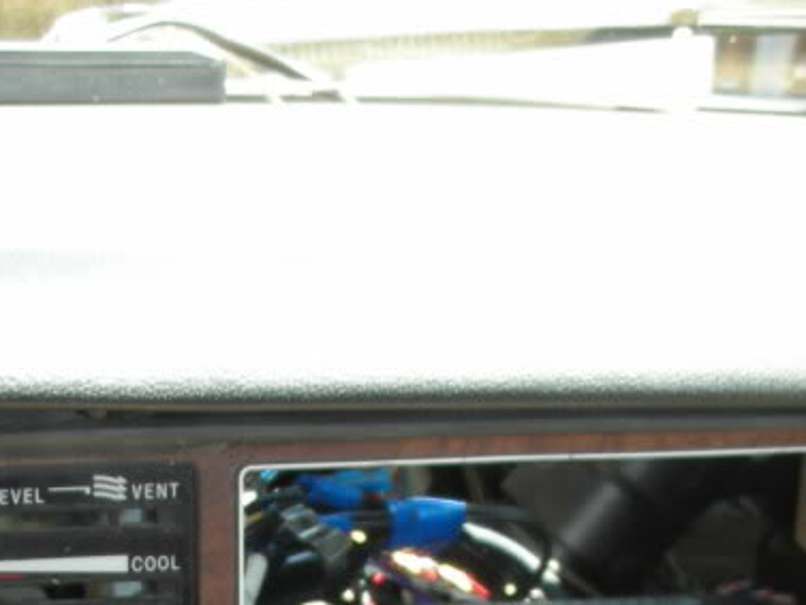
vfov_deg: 14.8
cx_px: 329
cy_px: 812
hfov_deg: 20.6
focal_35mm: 95
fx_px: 2213
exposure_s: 1/39
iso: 50
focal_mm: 5.8
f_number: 3
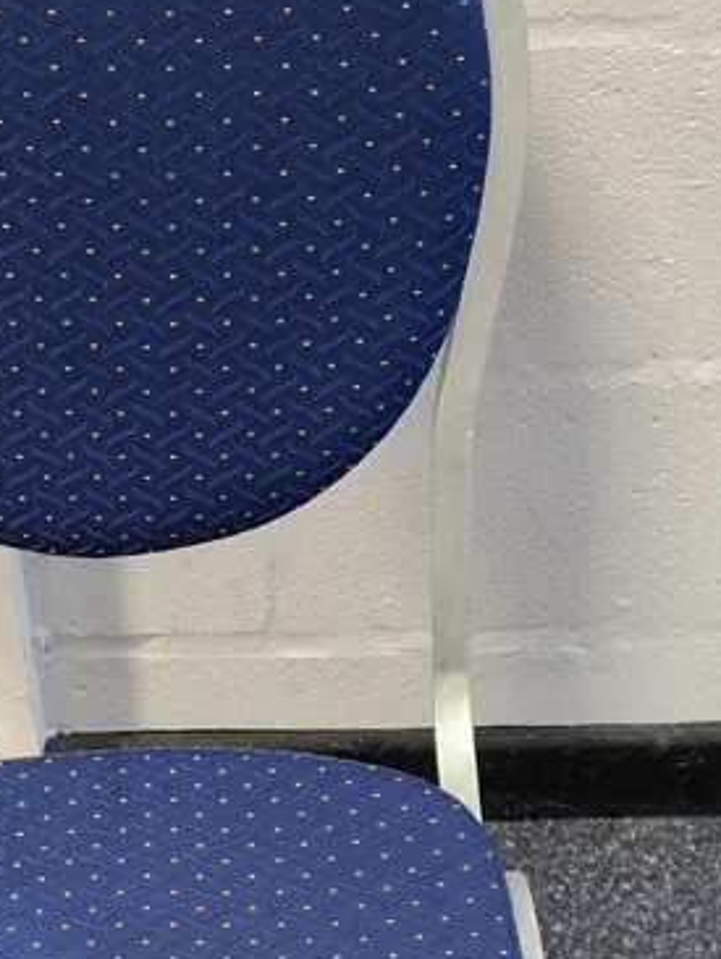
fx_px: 1859
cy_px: 903
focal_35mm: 67
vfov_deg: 27.7
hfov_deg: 21.7
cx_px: 170
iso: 400
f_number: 1.8
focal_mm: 5.54
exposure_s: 1/30
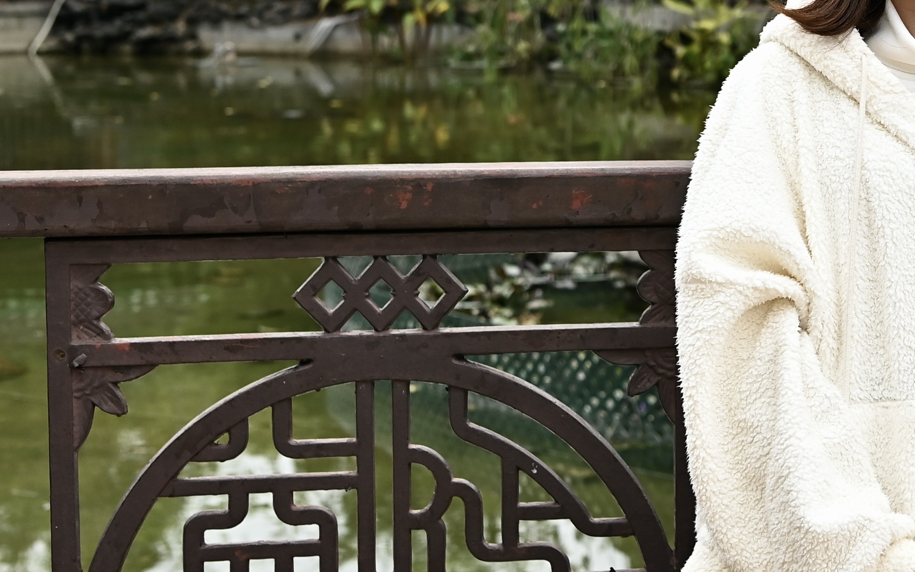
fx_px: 2643
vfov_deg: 12.3
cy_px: 98
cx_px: 1079
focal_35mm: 106
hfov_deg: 18.7
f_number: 5
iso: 500
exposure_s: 1/125
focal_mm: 44
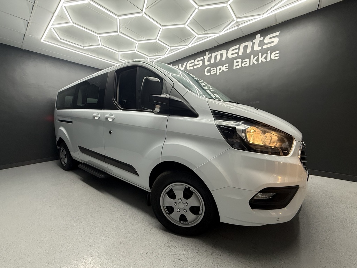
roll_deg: +0.8
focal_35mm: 14
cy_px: 134
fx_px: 144
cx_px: 178
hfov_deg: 102.1
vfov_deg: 85.7
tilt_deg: -5.0
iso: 160
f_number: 2.2
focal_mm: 2.22
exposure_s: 1/99
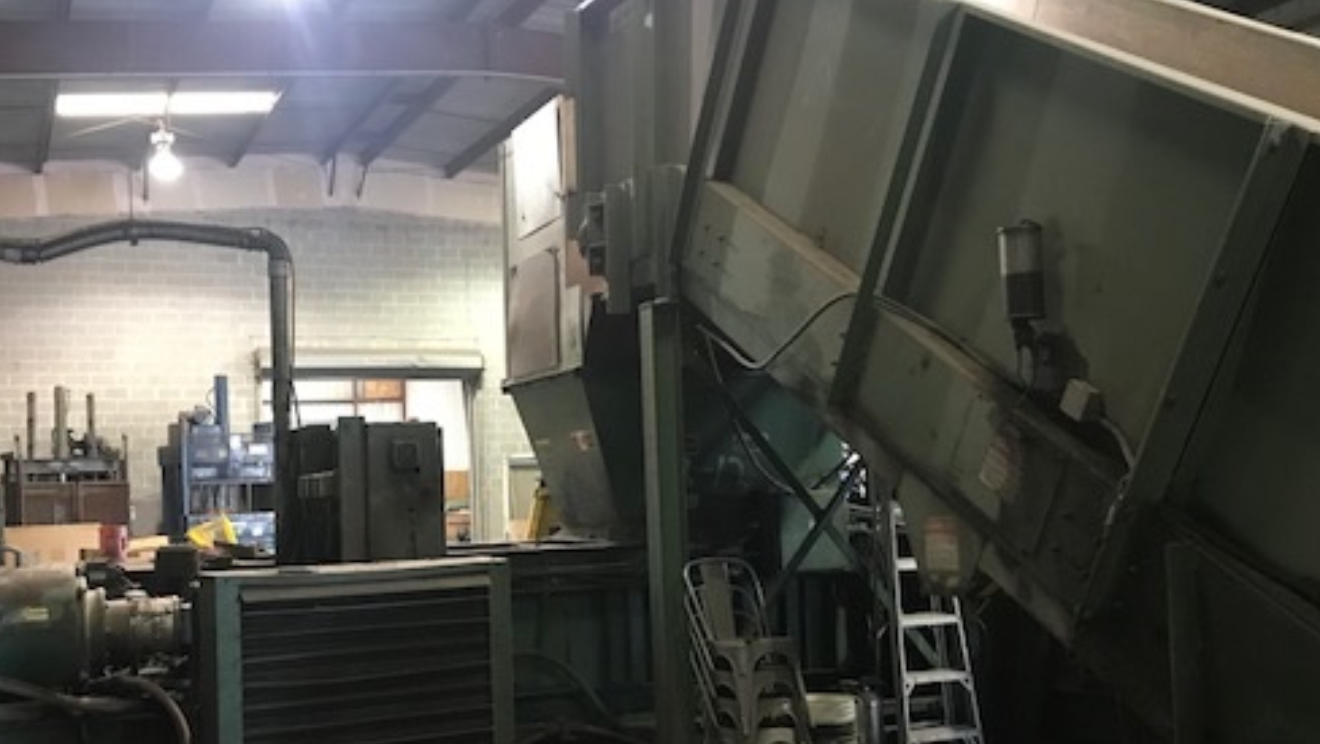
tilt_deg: +1.5
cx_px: 506
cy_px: 465
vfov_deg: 29.6
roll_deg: +1.0
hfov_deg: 50.0
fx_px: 1401
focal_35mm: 40
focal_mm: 3.99
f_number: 1.8
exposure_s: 1/12
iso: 100
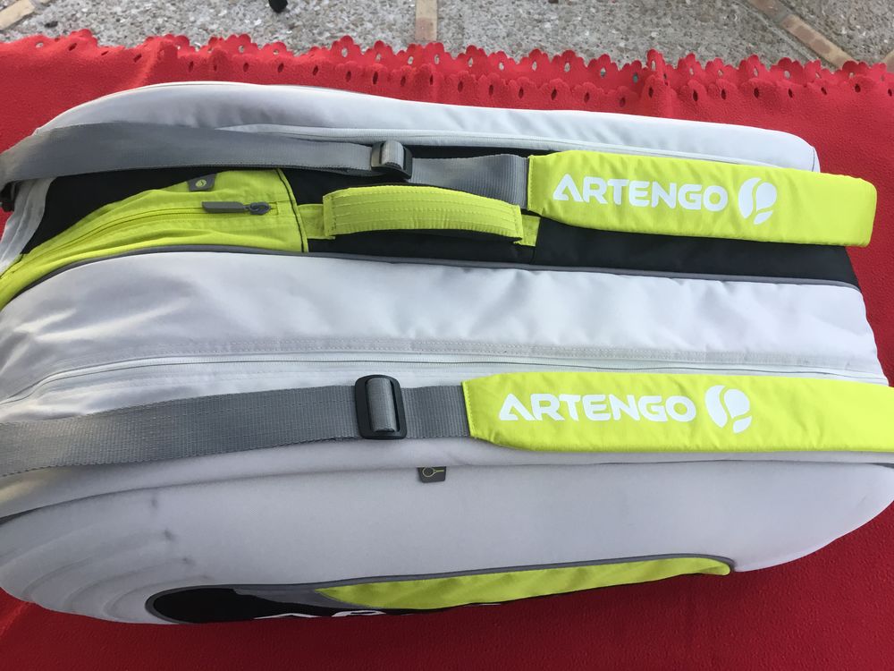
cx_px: 447
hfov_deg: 58.4
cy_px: 336
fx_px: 801
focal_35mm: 31
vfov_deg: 45.4
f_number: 2.4
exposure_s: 1/33
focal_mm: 3.3
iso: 32
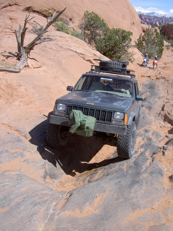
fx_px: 260
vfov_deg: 47.9
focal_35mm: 39
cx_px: 86
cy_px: 116
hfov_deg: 36.8
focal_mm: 8
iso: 100
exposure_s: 1/400
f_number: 4.7
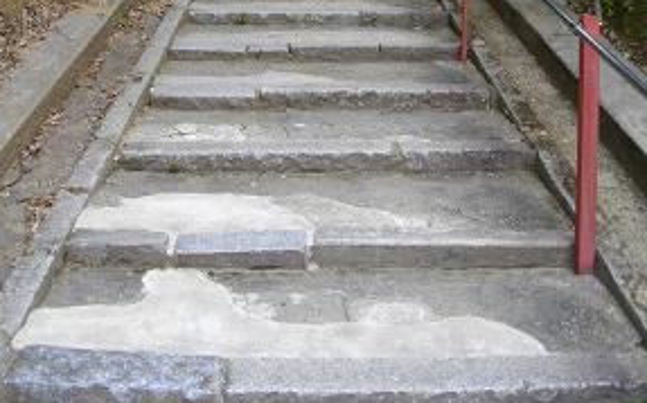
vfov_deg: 26.8
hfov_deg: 43.5
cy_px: 21
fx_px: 811
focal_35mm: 46
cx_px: 327
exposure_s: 1/250
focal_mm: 5.7
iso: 100
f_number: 2.9
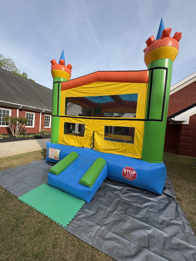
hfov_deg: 85.7
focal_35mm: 14
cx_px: 98
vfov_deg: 102.1
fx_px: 106
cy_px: 130
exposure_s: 1/910
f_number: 2.2
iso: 50
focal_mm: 2.22
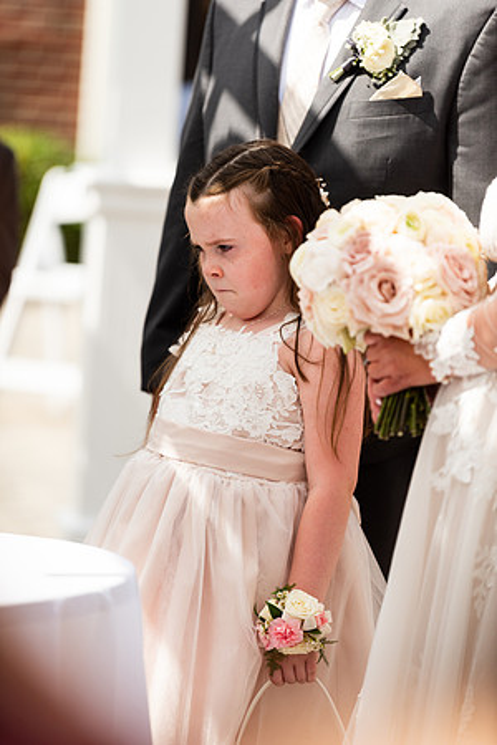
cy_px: 372
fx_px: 4141
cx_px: 248
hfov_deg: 6.9
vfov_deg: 10.3
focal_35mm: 200
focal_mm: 200
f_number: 2.8
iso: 64
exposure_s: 1/1600
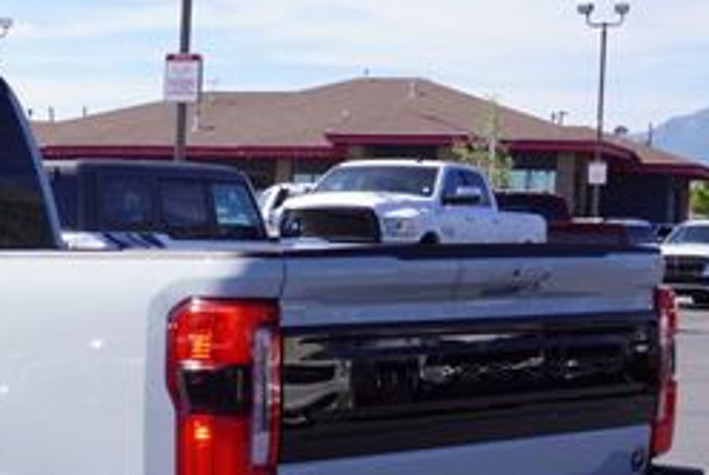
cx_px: -106
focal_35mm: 112
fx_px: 2214
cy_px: 421
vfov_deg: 12.2
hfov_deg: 17.5
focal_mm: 29
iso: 100
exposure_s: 1/125
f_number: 9
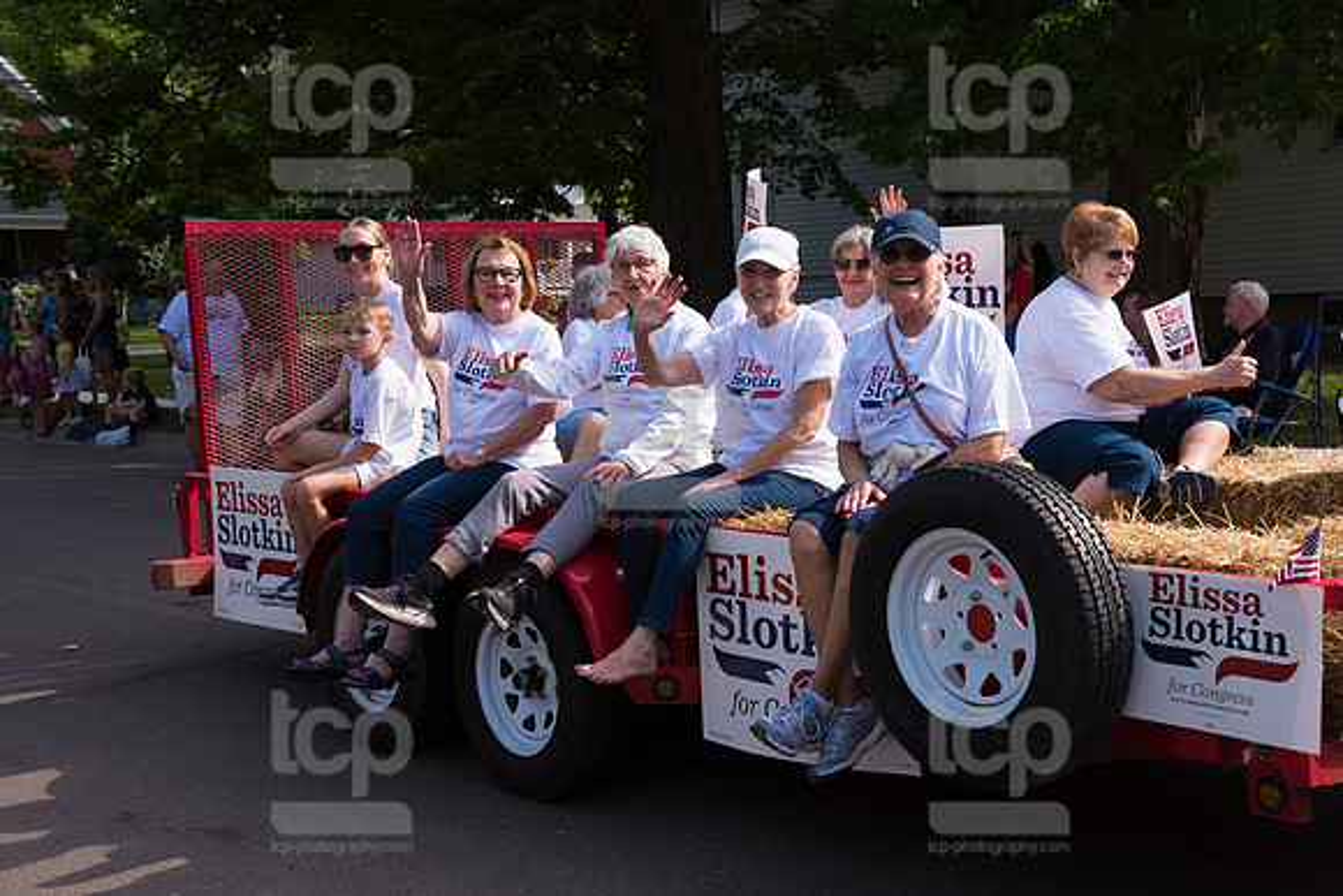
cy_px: 448
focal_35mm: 52
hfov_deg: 38.2
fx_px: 1940
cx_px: 672
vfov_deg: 26.0
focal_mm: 52
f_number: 6.3
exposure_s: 1/500
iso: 200
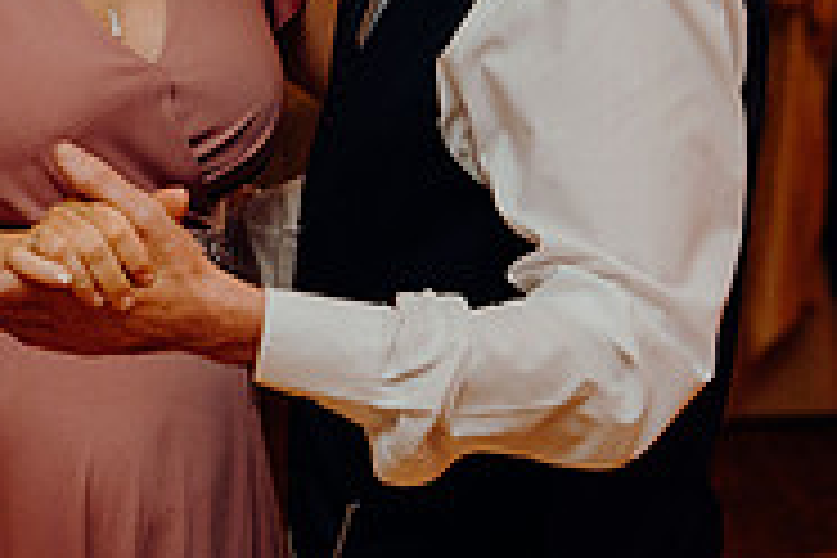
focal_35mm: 181
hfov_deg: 11.3
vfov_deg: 7.6
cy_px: 88
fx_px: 4208
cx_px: 32
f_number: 2.8
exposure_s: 1/160
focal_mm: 58
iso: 1250
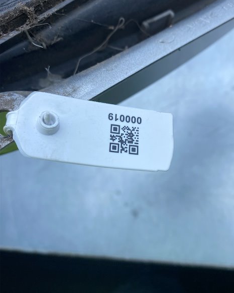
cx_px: 121
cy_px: 136
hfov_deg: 51.5
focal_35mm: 28
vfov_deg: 62.1
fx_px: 242
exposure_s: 1/1034
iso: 32
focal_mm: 4.25
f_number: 1.8
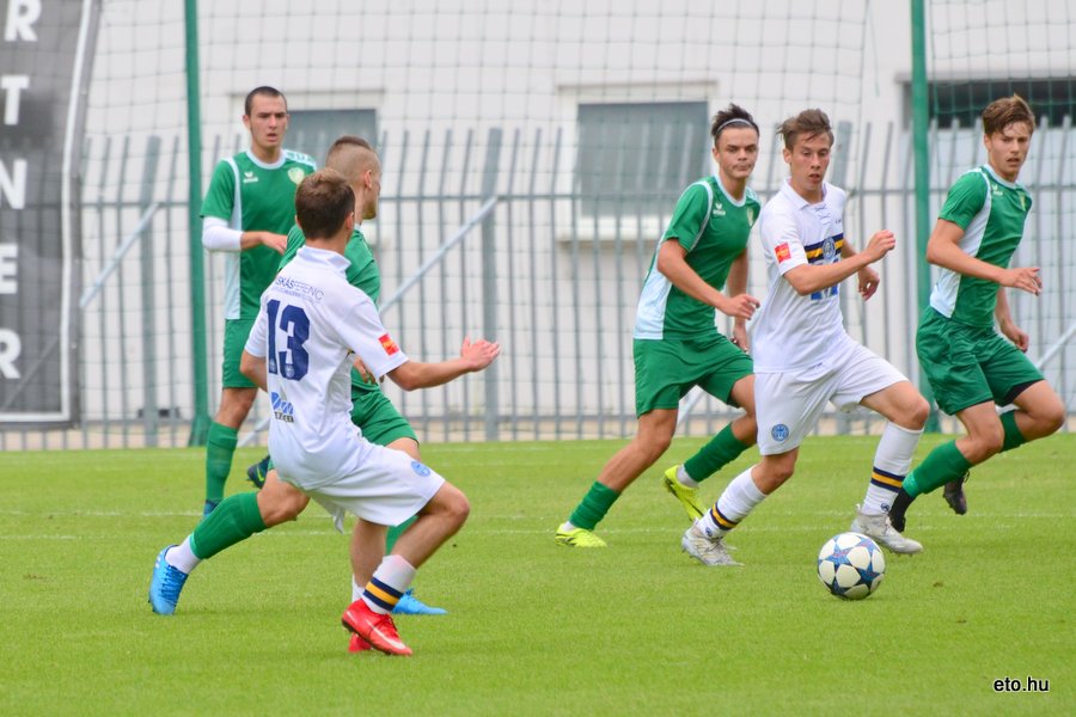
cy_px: 358
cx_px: 538
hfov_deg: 4.6
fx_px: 13449
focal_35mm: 450
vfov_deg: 3.1
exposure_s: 1/2500
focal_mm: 300
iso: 1000
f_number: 6.3
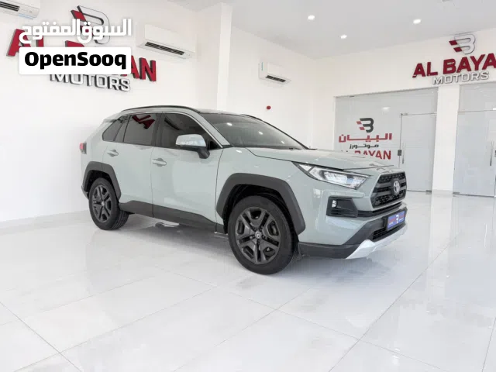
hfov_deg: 71.6
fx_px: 344
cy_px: 186
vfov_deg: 56.8
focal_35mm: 24
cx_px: 248
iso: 100
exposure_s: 1/121
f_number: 1.78
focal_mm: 6.76
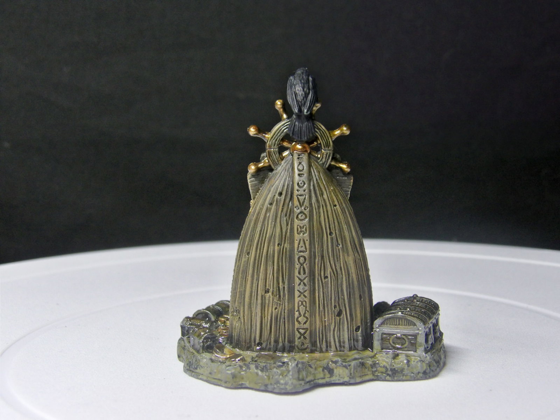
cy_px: 210
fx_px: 1165
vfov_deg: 20.4
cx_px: 280
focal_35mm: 72
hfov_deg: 27.0
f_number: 4.1
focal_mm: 13
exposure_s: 1/27
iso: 698
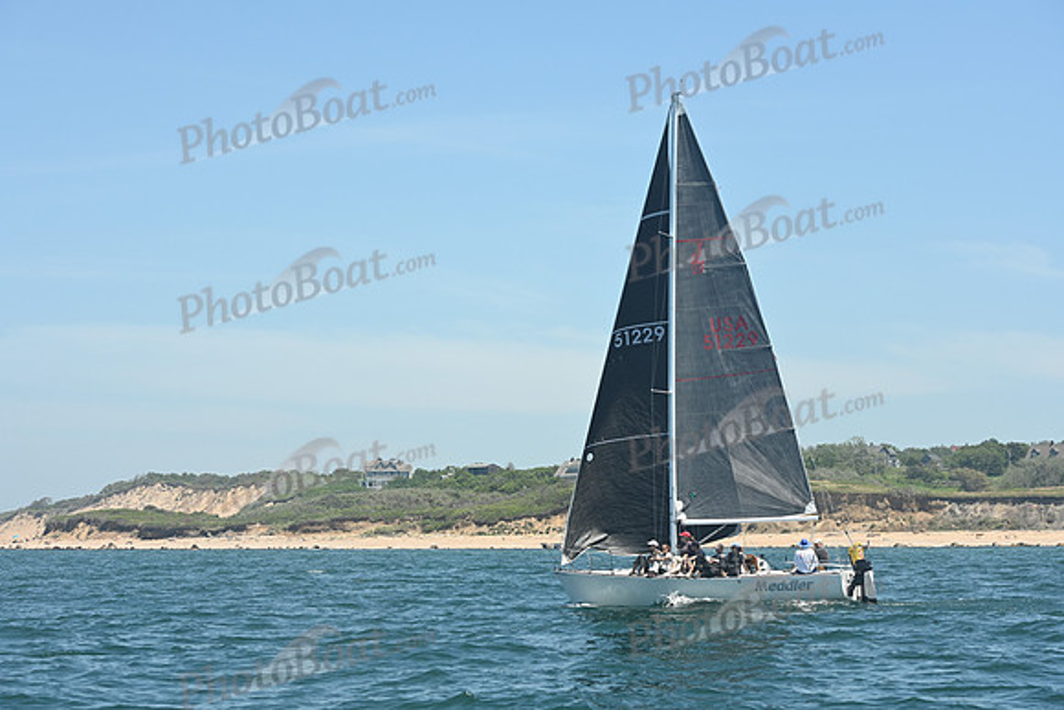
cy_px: 355
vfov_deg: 14.9
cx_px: 532
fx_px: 2720
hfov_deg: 22.1
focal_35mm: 92
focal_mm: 92
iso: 320
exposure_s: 1/1000
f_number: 7.1
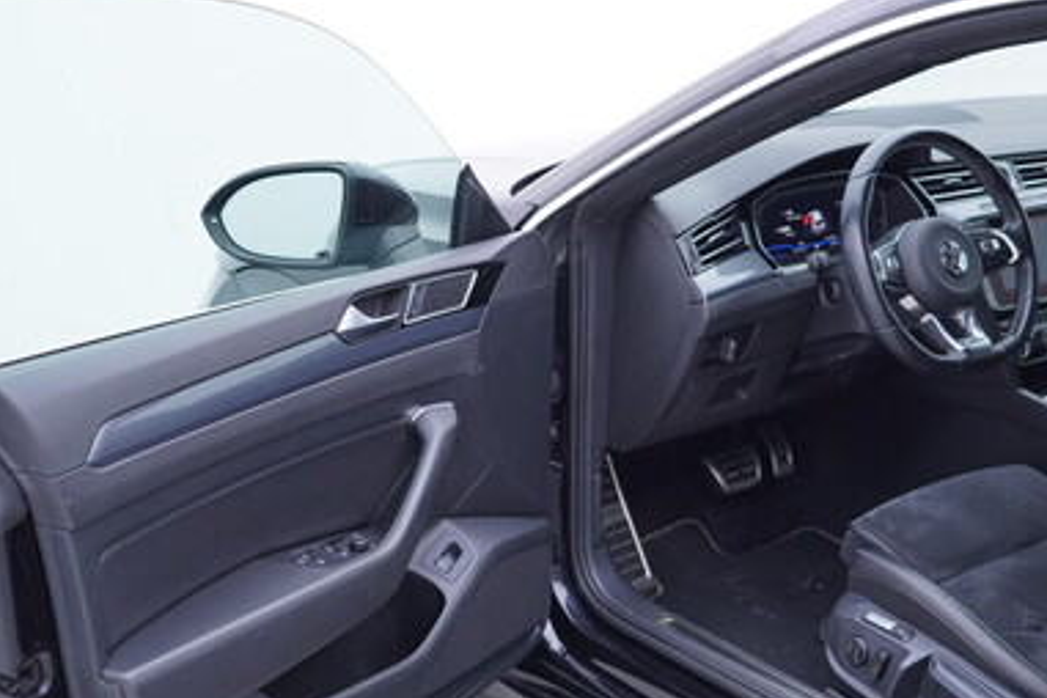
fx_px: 1512
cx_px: 574
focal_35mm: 52
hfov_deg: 38.2
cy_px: 397
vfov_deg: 26.0
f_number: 2.8
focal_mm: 24
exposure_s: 1/40
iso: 125
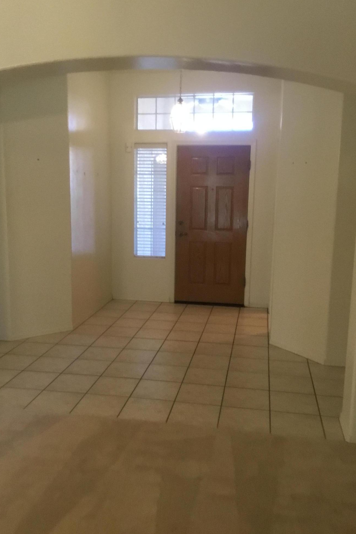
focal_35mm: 33
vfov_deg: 57.2
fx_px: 489
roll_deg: +1.0
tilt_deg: -8.0
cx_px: 172
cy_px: 263
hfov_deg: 40.0
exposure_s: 1/30
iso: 200
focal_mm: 3.3
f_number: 2.4
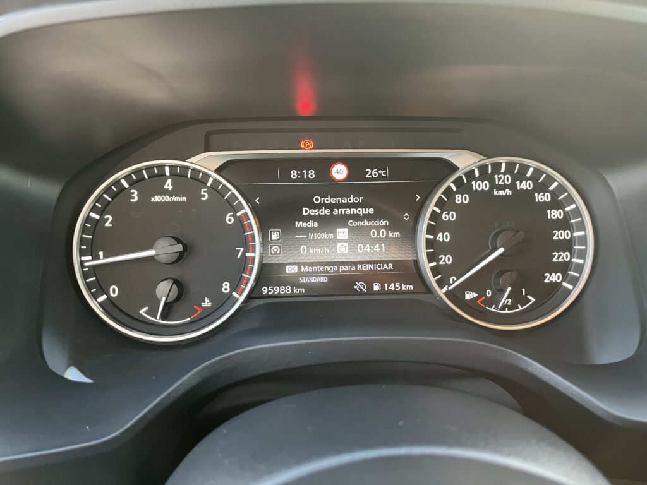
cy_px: 242
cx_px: 324
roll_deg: -3.5
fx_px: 486
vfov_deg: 53.1
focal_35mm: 26
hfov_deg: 67.3
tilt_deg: -25.5
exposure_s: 1/56
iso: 250
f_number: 1.6
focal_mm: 5.1
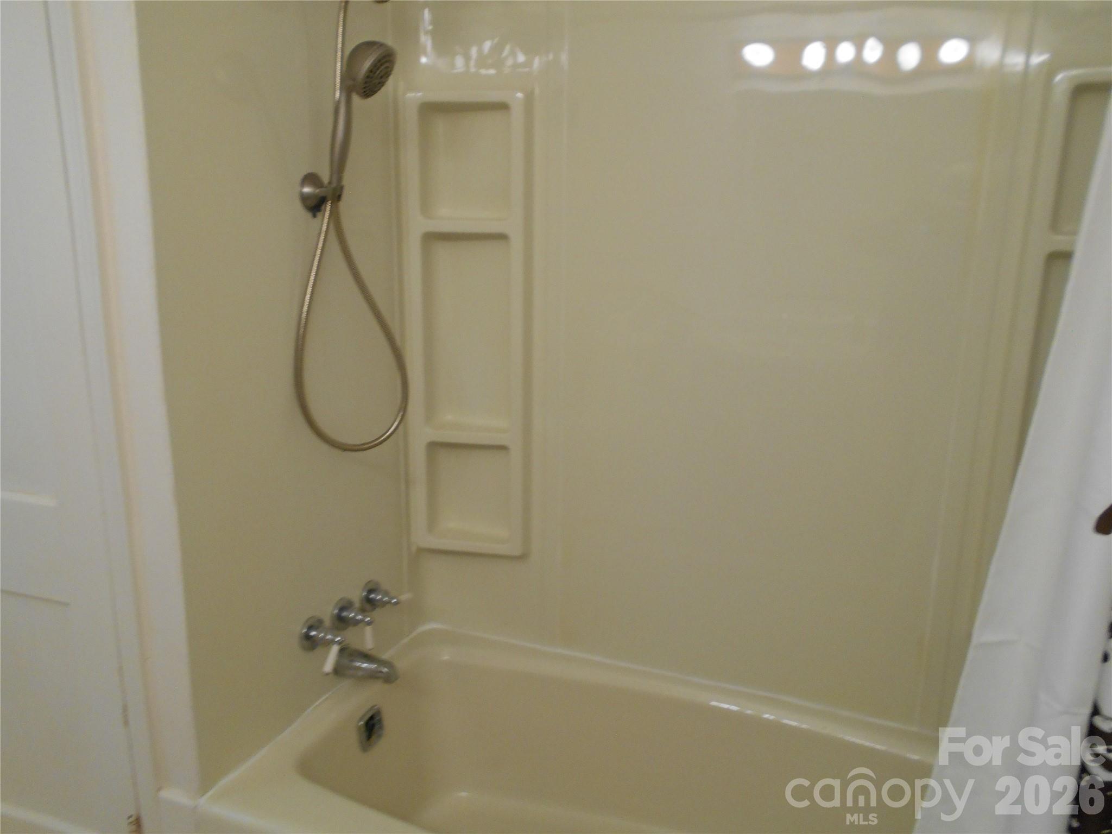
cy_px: 417
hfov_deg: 67.3
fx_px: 835
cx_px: 556
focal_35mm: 26
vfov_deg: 53.1
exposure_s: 1/30
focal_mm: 4.6
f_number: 3.2
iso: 220
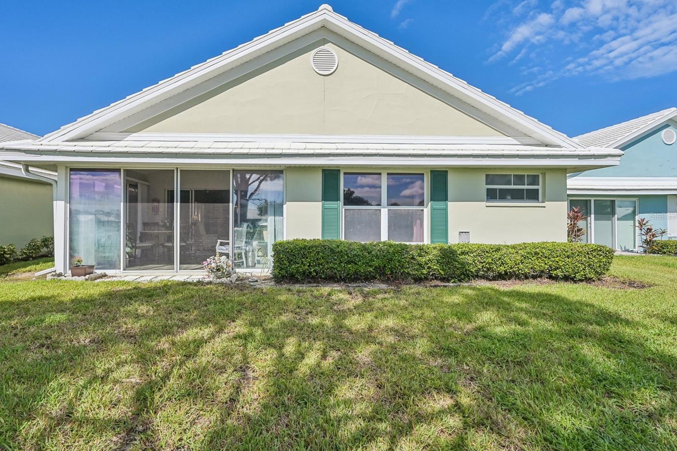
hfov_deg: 91.2
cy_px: 216
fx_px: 330
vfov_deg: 68.6
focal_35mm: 18
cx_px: 308
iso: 400
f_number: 8
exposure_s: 1/1600
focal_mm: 15.5
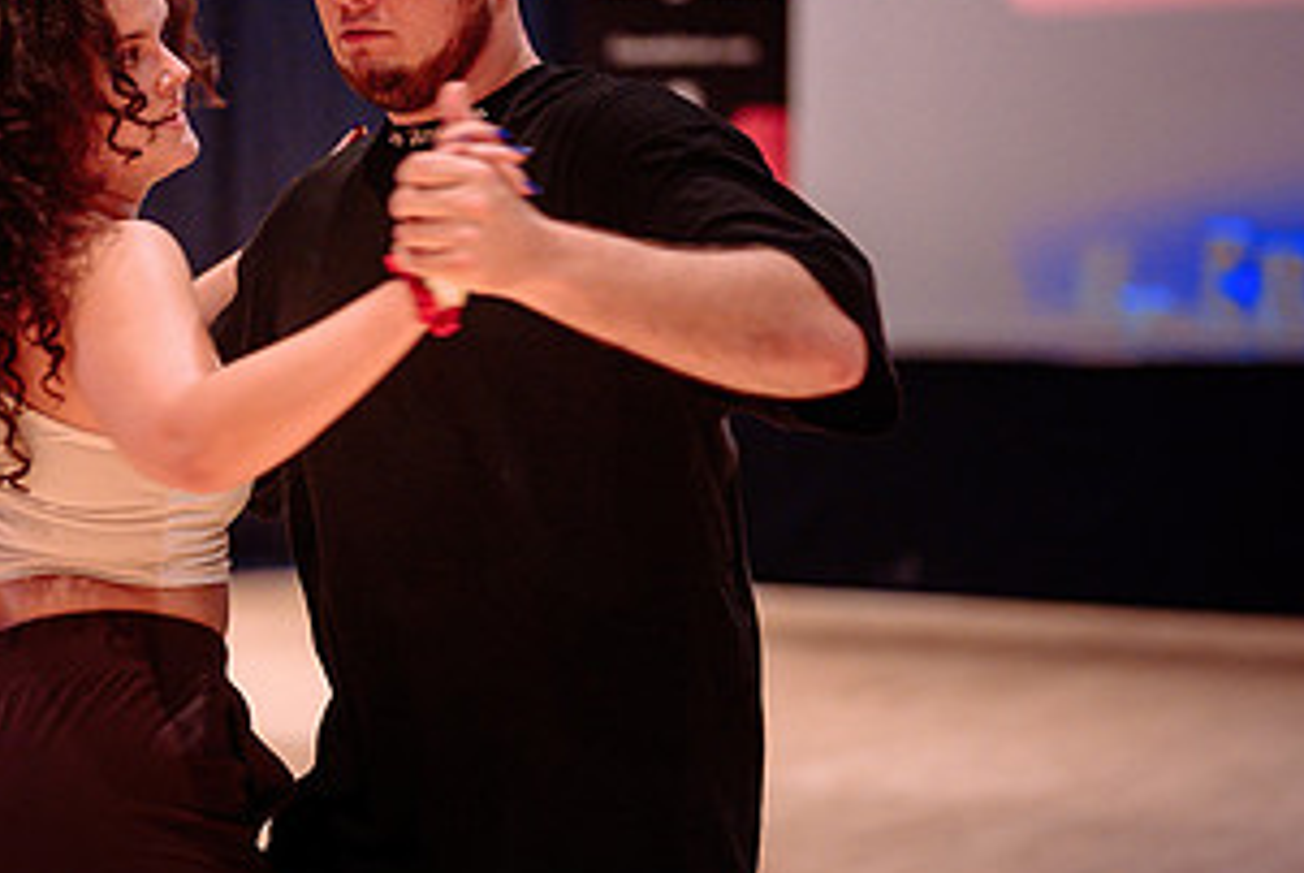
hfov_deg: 18.2
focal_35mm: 111
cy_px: 464
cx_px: 188
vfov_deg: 12.4
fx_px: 4024
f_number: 1.2
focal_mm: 50
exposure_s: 1/200
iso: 1600
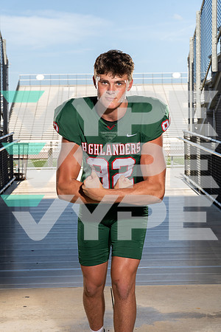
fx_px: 645
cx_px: 110
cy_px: 166
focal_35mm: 70
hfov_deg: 19.5
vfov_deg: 28.8
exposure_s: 1/250
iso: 160
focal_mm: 70
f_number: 8
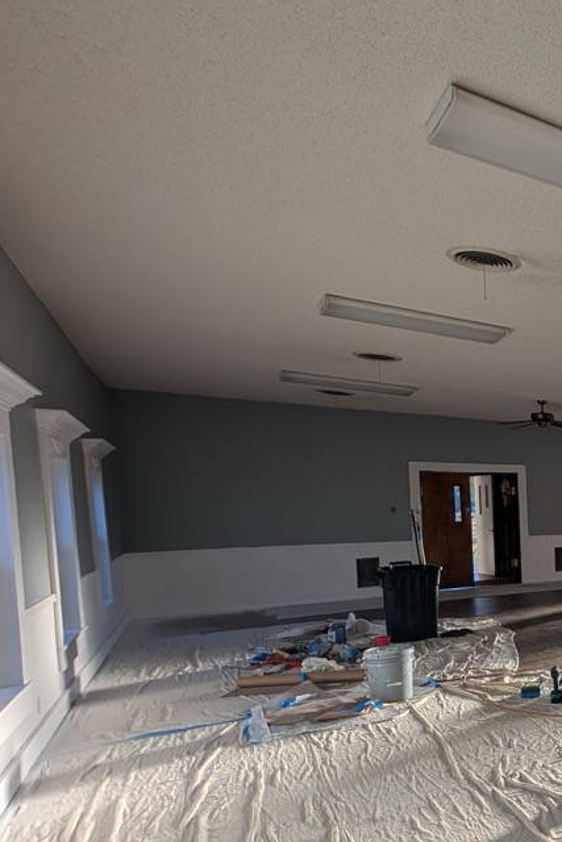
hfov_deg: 31.8
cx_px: 798
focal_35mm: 25
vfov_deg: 70.0
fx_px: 585
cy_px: 542
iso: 48
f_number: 1.7
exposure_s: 1/398
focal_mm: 2.02
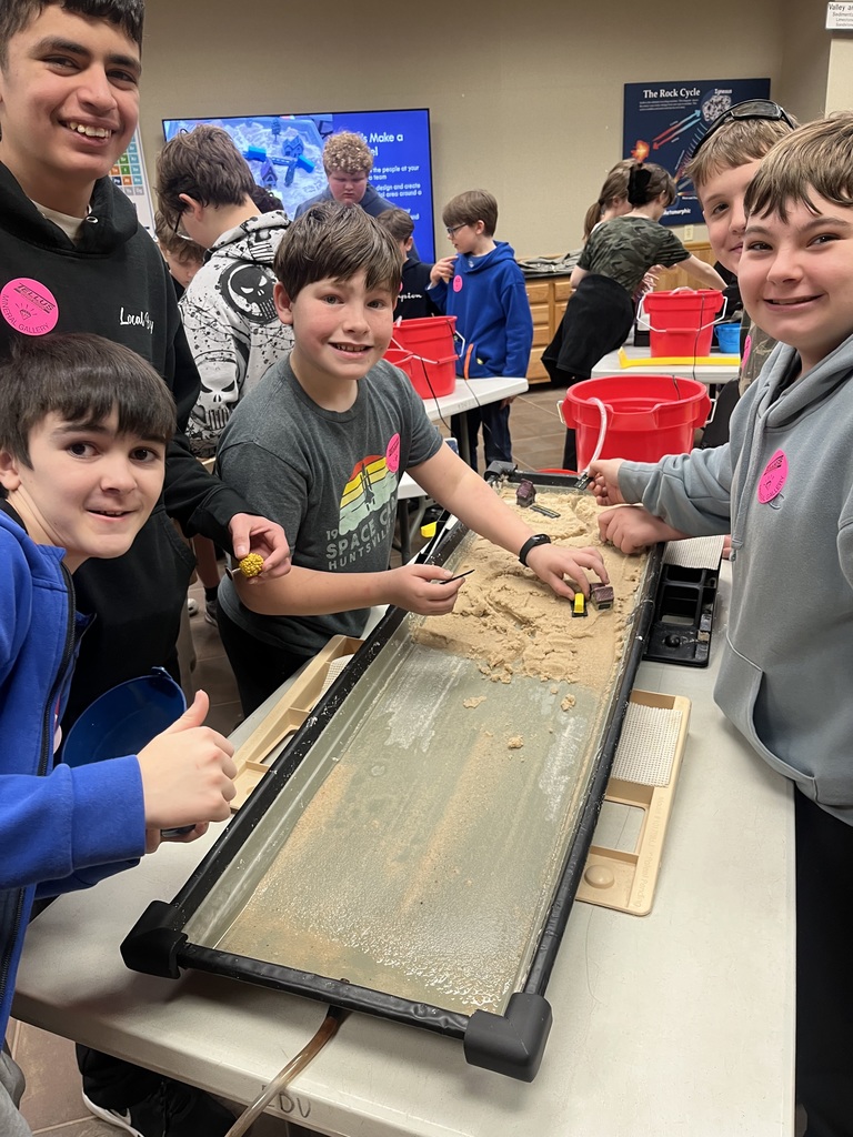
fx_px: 854
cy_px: 568
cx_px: 426
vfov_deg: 67.3
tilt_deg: -21.4
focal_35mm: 26
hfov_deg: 53.1
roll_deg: +3.5
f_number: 1.6
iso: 125
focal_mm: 5.1
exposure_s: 1/60
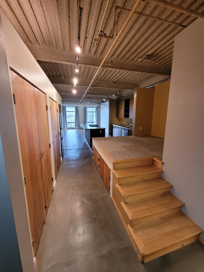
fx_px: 102
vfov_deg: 106.2
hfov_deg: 89.9
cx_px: 102
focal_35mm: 13
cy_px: 136
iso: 320
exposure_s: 1/39
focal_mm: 1.74
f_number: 2.2
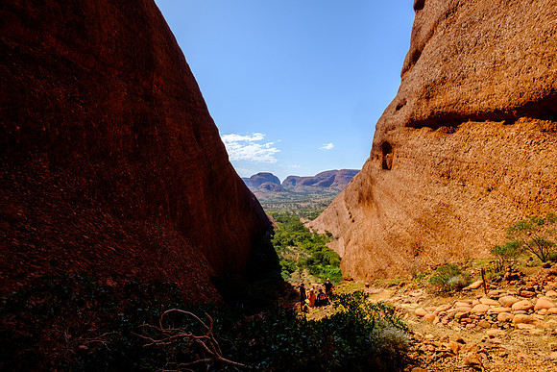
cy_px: 186
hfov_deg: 93.3
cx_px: 278
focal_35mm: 17
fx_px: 263
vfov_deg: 70.5
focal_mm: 11.5
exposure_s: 1/350
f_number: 8
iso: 200
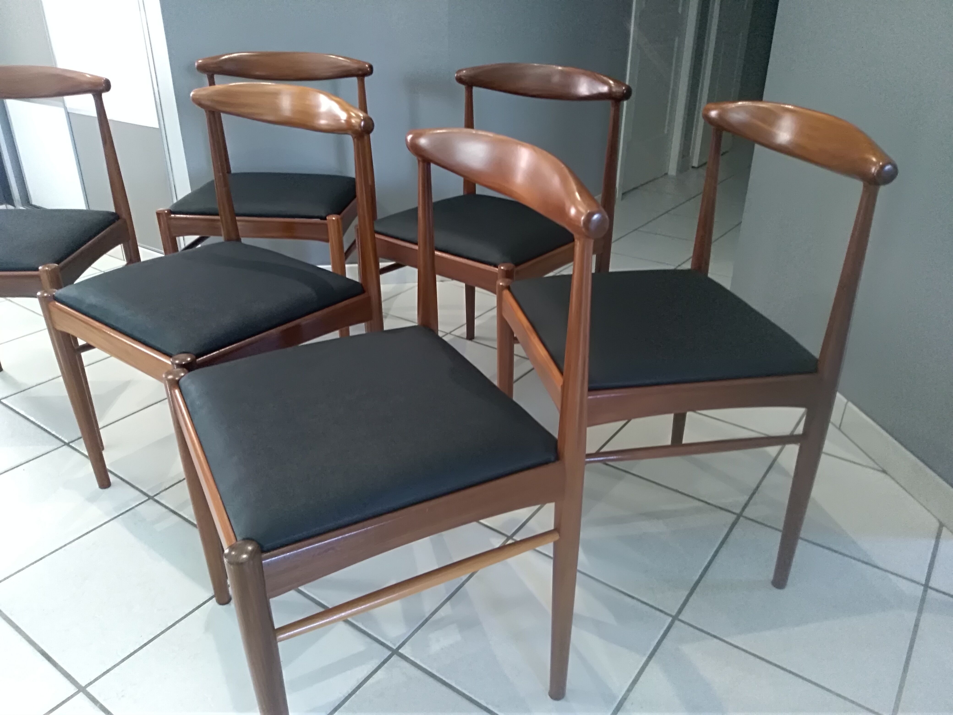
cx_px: 476
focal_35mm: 26
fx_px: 716
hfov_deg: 67.3
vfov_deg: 53.1
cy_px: 358
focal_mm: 3.54
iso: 638
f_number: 2
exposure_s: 1/33.3
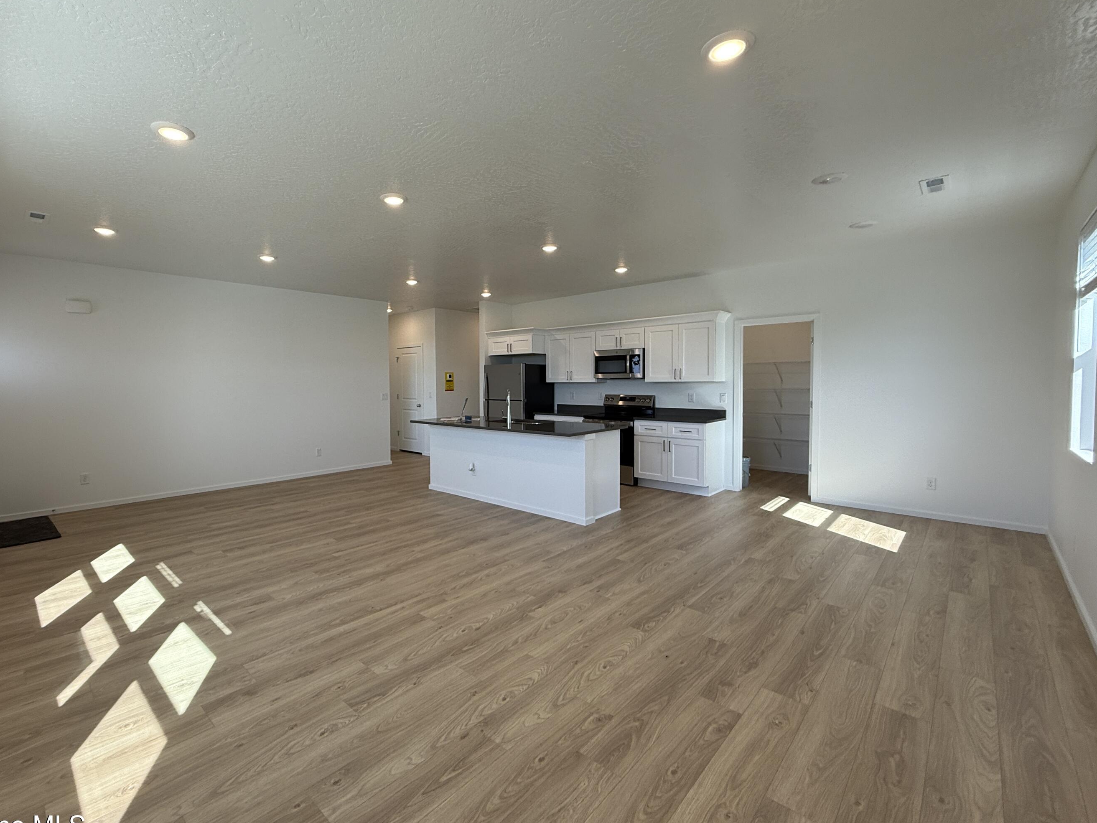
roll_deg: +0.4
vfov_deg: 78.1
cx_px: 485
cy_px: 398
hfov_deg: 94.1
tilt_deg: -1.6
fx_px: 507
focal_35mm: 16
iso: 64
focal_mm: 2.22
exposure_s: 1/146
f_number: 2.2
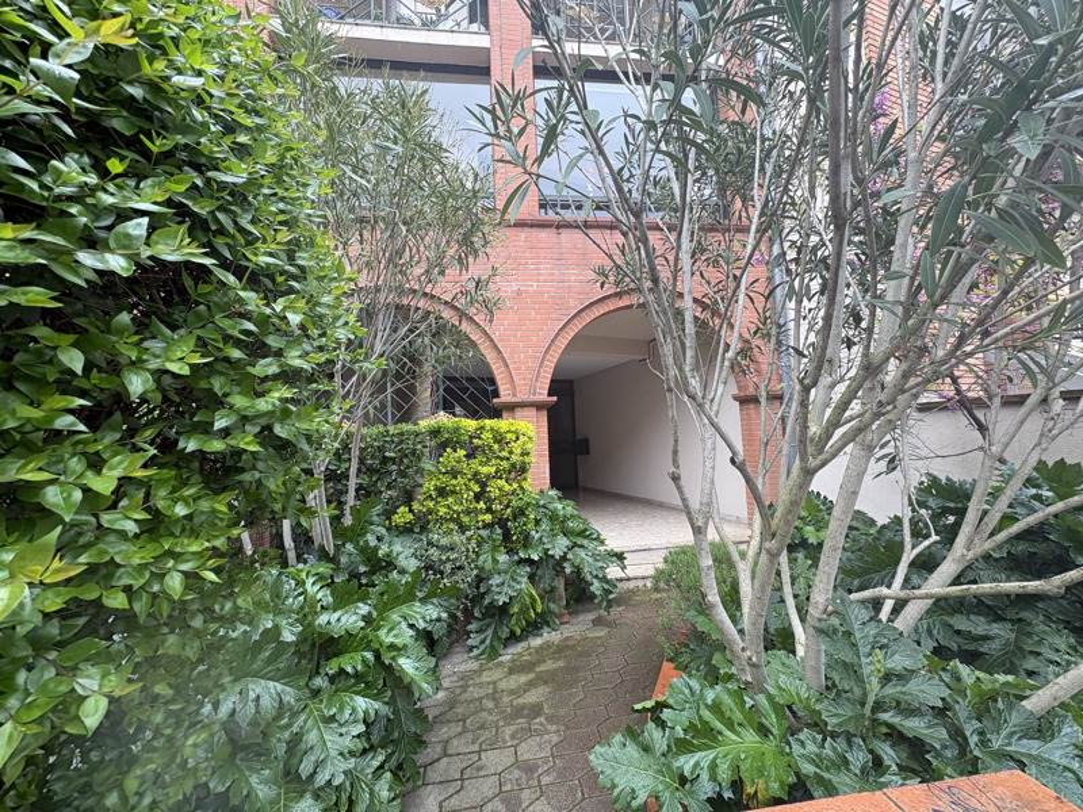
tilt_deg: +5.6
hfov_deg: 102.1
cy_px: 406
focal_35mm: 14
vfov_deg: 85.7
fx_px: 438
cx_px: 542
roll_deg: +3.4
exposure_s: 1/99
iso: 50
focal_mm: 2.22
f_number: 2.2
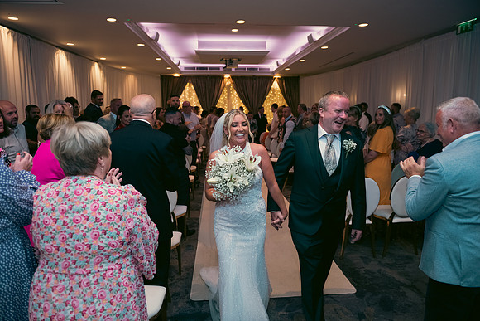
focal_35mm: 24
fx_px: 320
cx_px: 240
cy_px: 160
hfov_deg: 73.7
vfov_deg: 53.2
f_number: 3.5
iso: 800
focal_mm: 24
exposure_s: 1/160
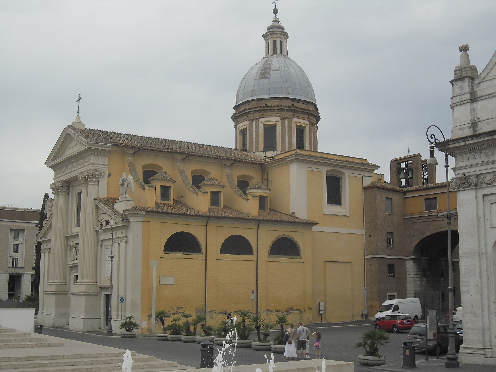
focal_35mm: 44
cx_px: 248
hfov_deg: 42.9
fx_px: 630
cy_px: 186
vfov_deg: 32.9
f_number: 4.5
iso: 80
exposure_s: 1/346
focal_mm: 7.8
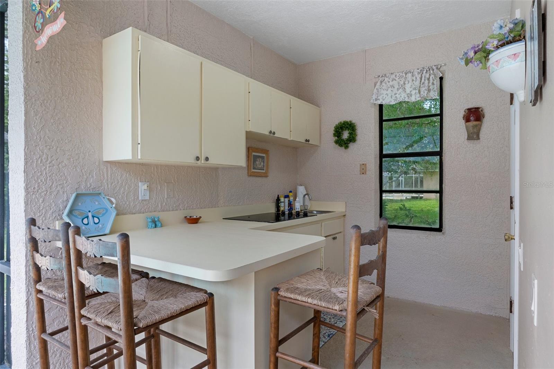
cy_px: 184
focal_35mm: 21
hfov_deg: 81.2
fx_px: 323
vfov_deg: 59.5
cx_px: 277
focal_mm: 14
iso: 250
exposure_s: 1/15
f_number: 8
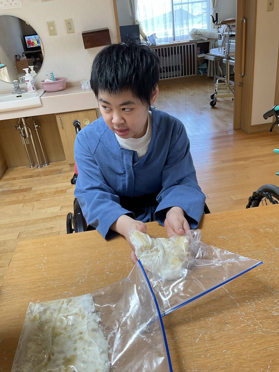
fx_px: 312
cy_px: 186
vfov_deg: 61.7
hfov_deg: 48.2
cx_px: 140
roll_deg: +8.2
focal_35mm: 29
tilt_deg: -27.5
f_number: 1.8
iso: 40
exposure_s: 1/60
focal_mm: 3
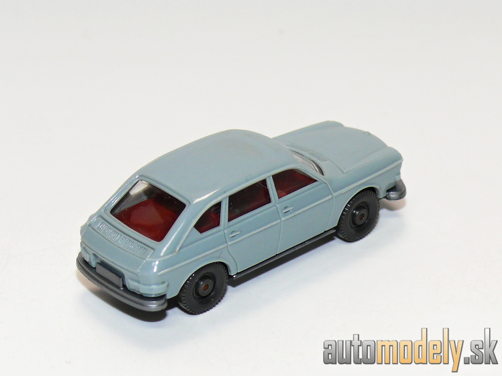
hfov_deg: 14.6
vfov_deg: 11.0
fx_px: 1958
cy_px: 188
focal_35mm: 135
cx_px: 251
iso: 100
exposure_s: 1/30
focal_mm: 16.1
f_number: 4
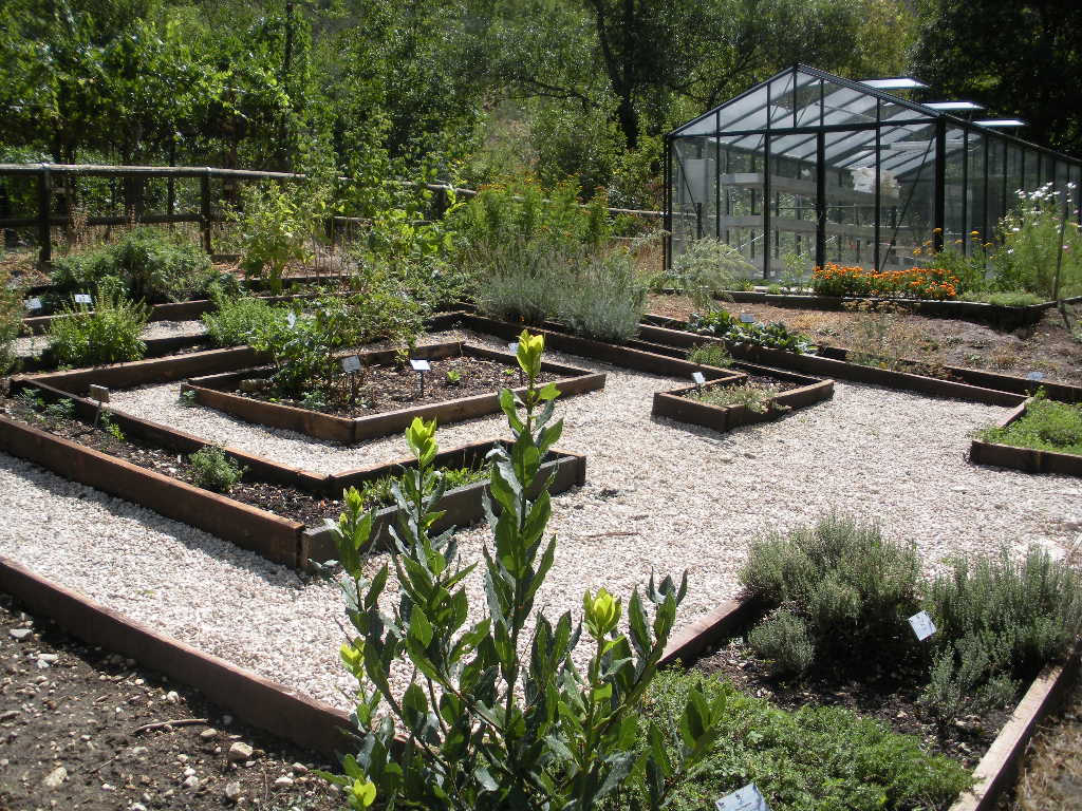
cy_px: 406
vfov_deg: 39.7
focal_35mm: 36
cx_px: 541
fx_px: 1125
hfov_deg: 51.4
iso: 64
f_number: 3.5
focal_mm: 6.3
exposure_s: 1/561
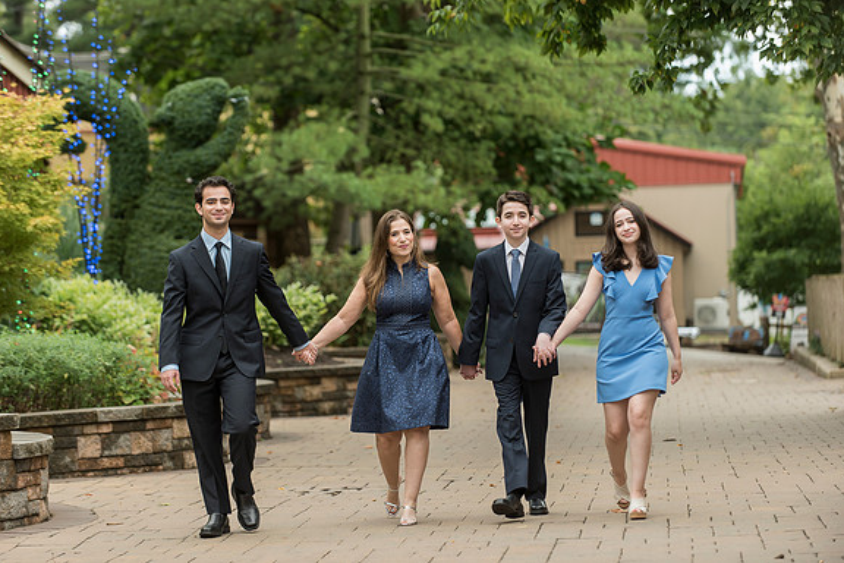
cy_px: 281
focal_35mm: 141
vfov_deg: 9.7
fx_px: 3305
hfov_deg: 14.6
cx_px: 422
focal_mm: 140
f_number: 3.5
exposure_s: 1/500
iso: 400
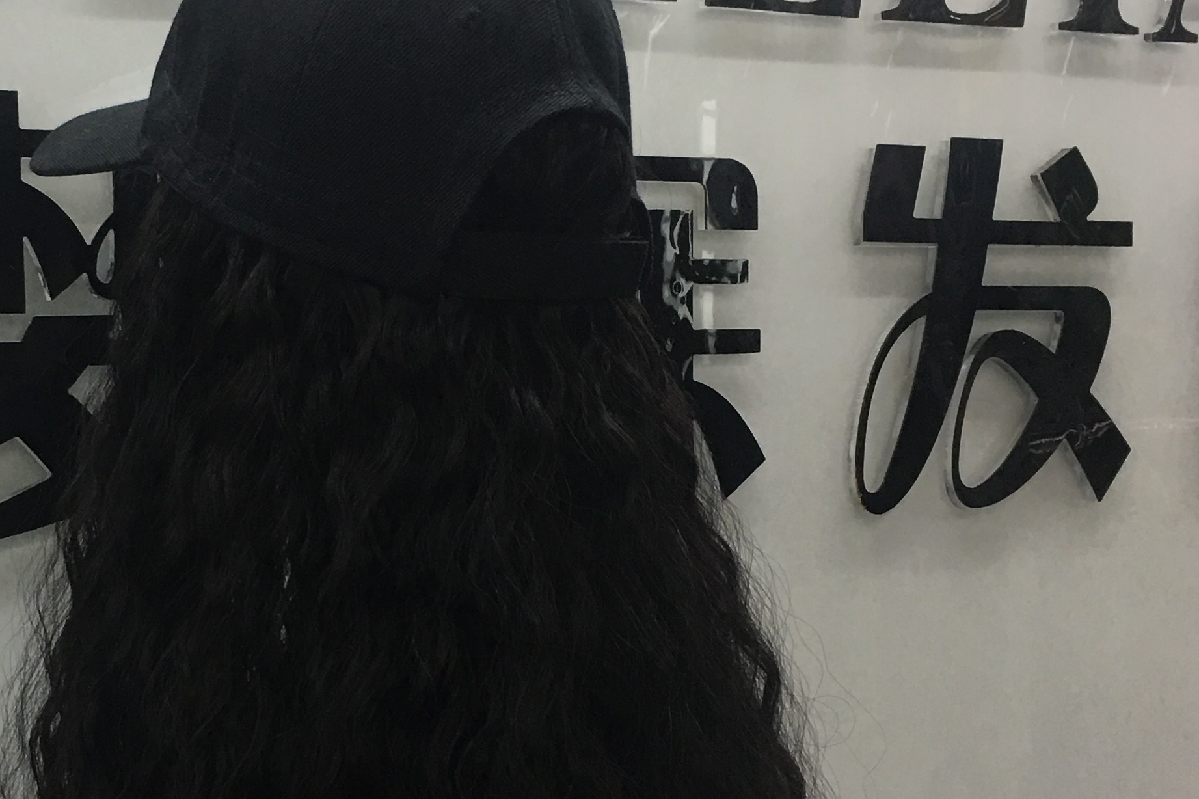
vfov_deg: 20.5
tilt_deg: -3.0
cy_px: 574
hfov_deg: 30.0
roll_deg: +0.7
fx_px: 2198
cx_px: 297
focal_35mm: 66
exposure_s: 1/33
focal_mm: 4.15
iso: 40
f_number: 2.2
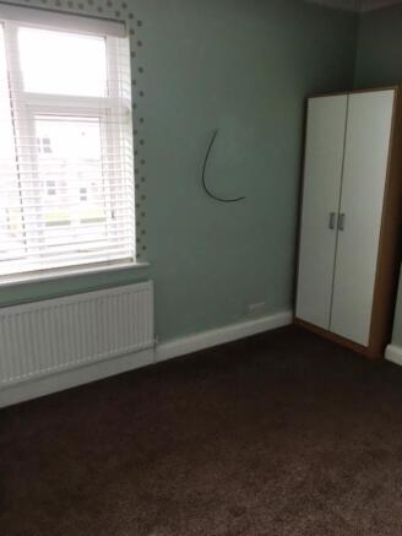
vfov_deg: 61.6
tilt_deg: -15.5
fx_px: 449
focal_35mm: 29
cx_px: 201
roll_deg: -0.9
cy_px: 268
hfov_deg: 48.2
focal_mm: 4.15
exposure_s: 1/33
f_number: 2.2
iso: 40
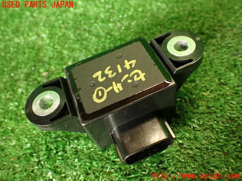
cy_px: 90
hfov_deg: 56.8
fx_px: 224
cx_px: 121
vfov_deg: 44.2
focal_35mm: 32
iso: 250
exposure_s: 1/30
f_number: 2.4
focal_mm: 5.79
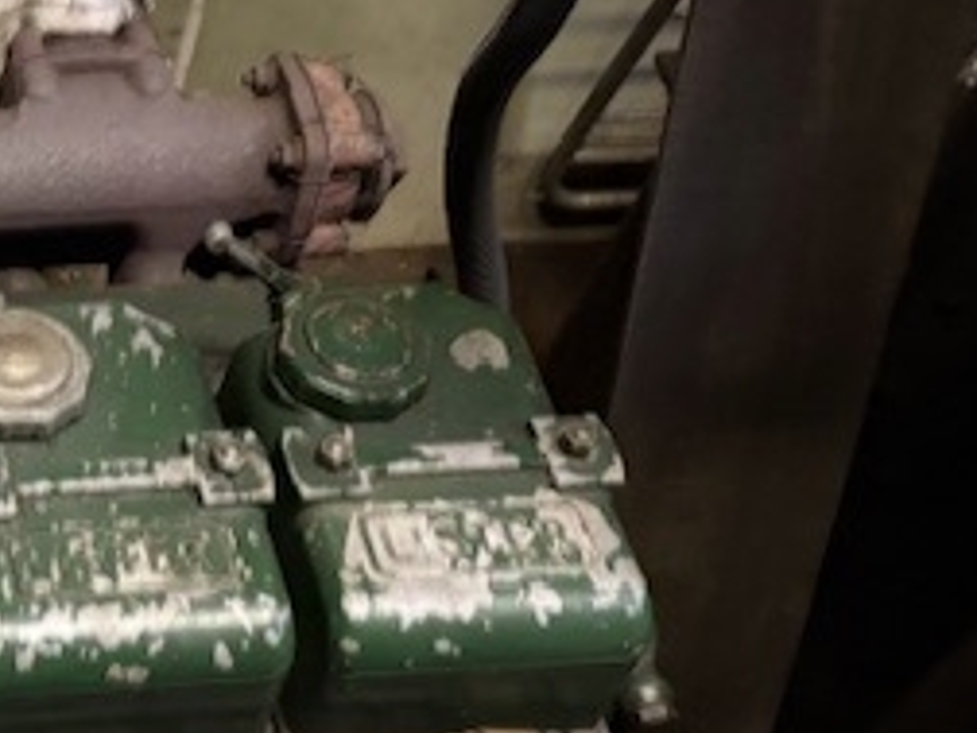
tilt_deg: -55.4
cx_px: -252
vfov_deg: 23.5
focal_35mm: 61
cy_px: 640
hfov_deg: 27.2
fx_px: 1722
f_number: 1.78
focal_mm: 6.76
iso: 1000
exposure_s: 1/25
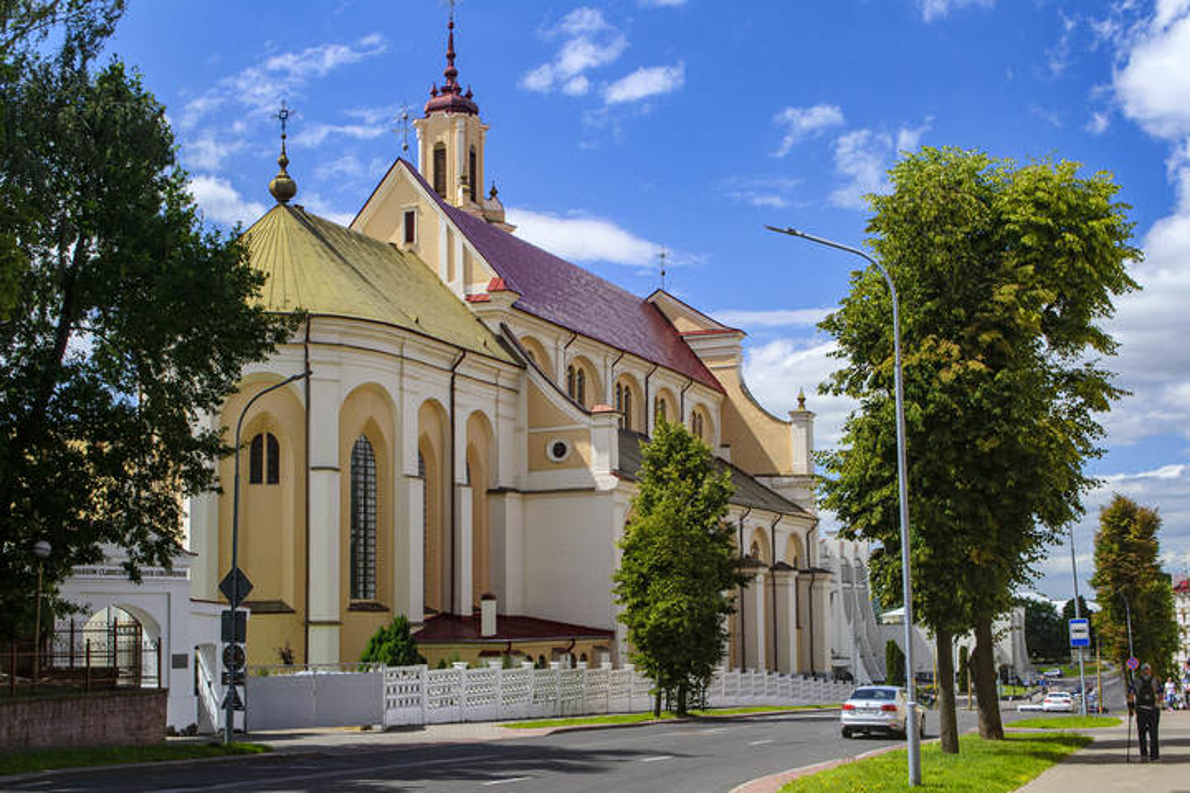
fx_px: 1587
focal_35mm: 48
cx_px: 595
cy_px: 396
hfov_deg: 41.1
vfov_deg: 28.1
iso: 400
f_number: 10
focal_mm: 32
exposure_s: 1/250
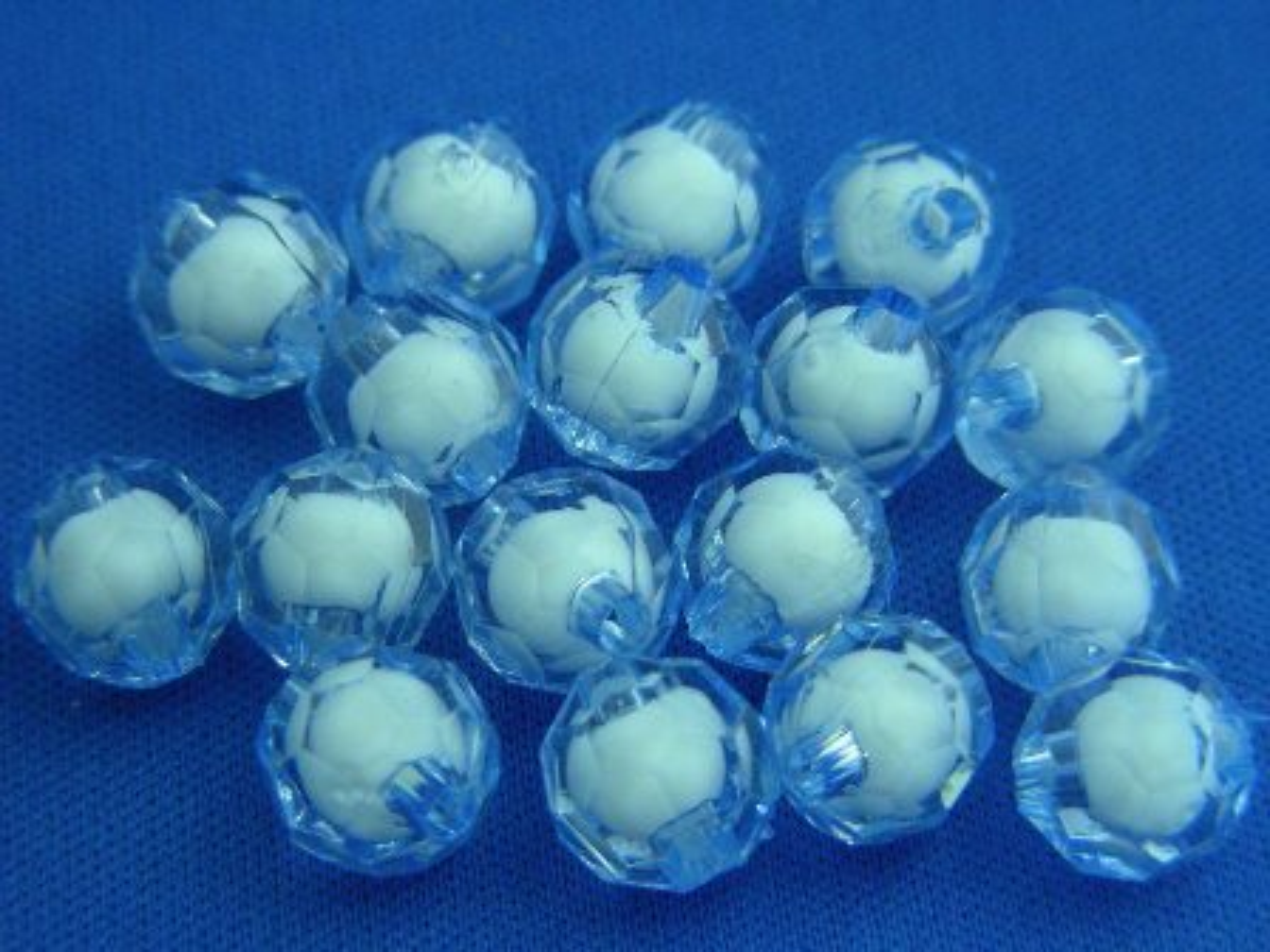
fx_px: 3632
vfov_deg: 14.9
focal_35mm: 99
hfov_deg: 19.8
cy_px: 476
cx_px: 635
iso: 200
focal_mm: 16.5
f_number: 3.5
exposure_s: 1/10.7
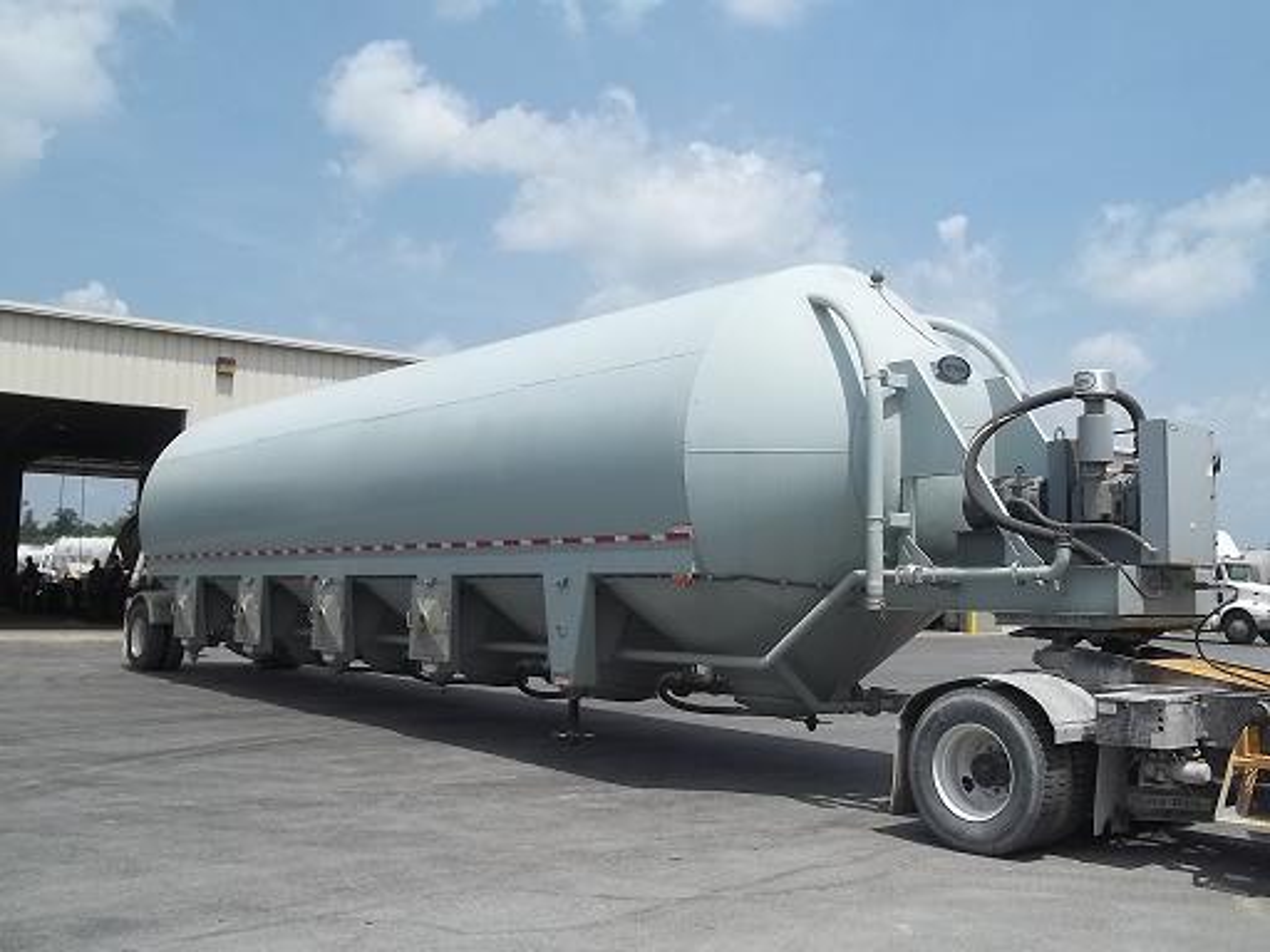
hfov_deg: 51.4
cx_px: 635
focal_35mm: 36
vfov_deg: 39.7
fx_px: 1321
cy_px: 476
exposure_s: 1/250
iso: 64
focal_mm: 6.5
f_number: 8
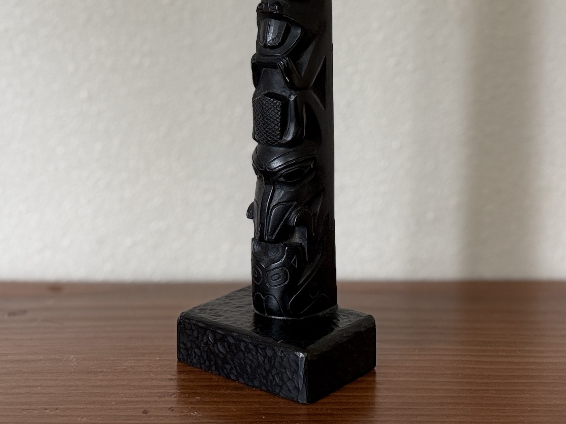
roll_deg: -0.1
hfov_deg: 71.6
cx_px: 283
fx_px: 392
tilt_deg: -4.1
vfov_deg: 56.8
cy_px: 212
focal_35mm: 24
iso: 160
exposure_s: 1/120
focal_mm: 6.76
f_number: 1.78
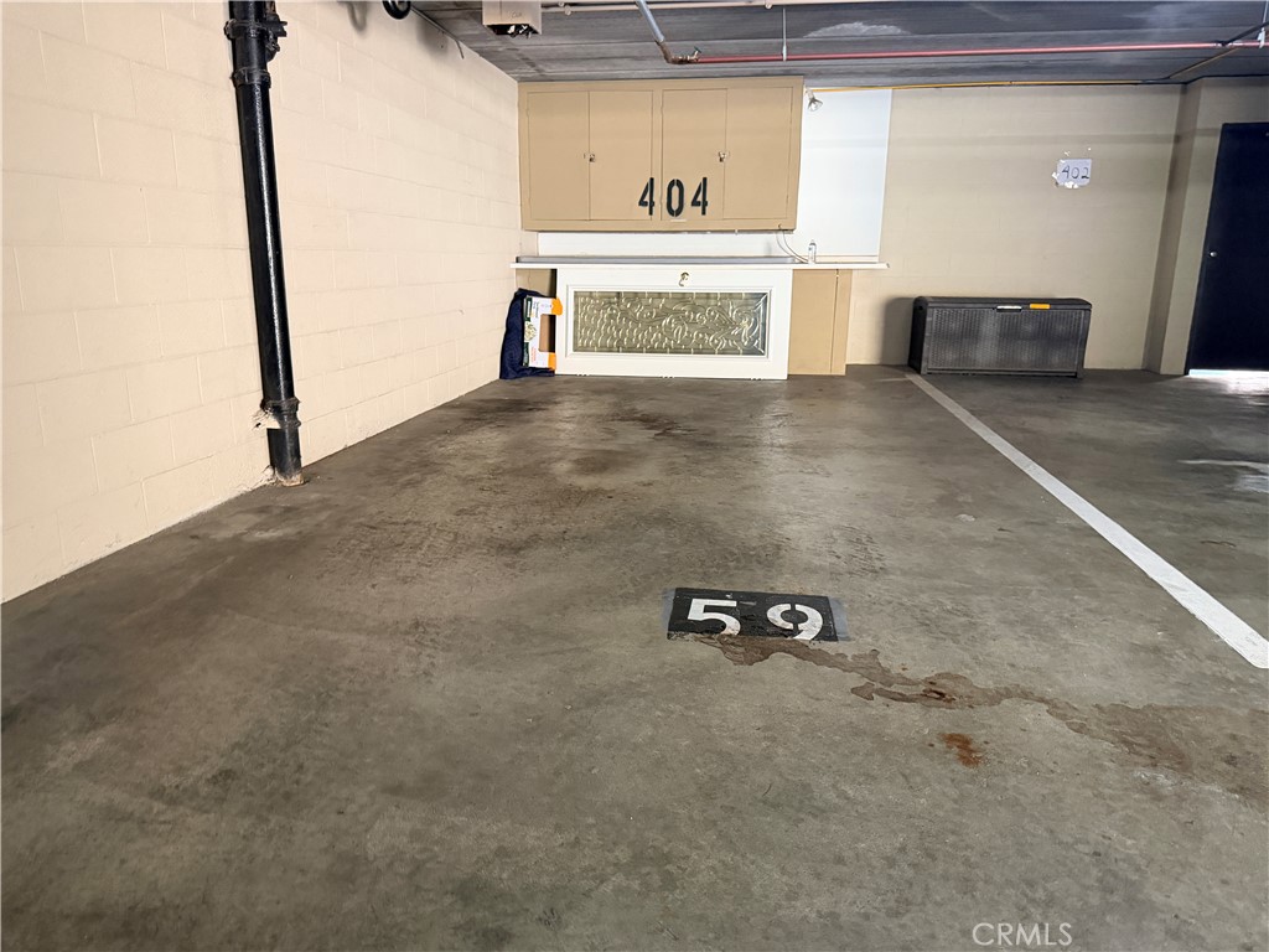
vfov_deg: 56.8
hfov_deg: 71.6
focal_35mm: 24
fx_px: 880
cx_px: 634
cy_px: 476
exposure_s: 1/60
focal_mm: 6.76
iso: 640
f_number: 1.78
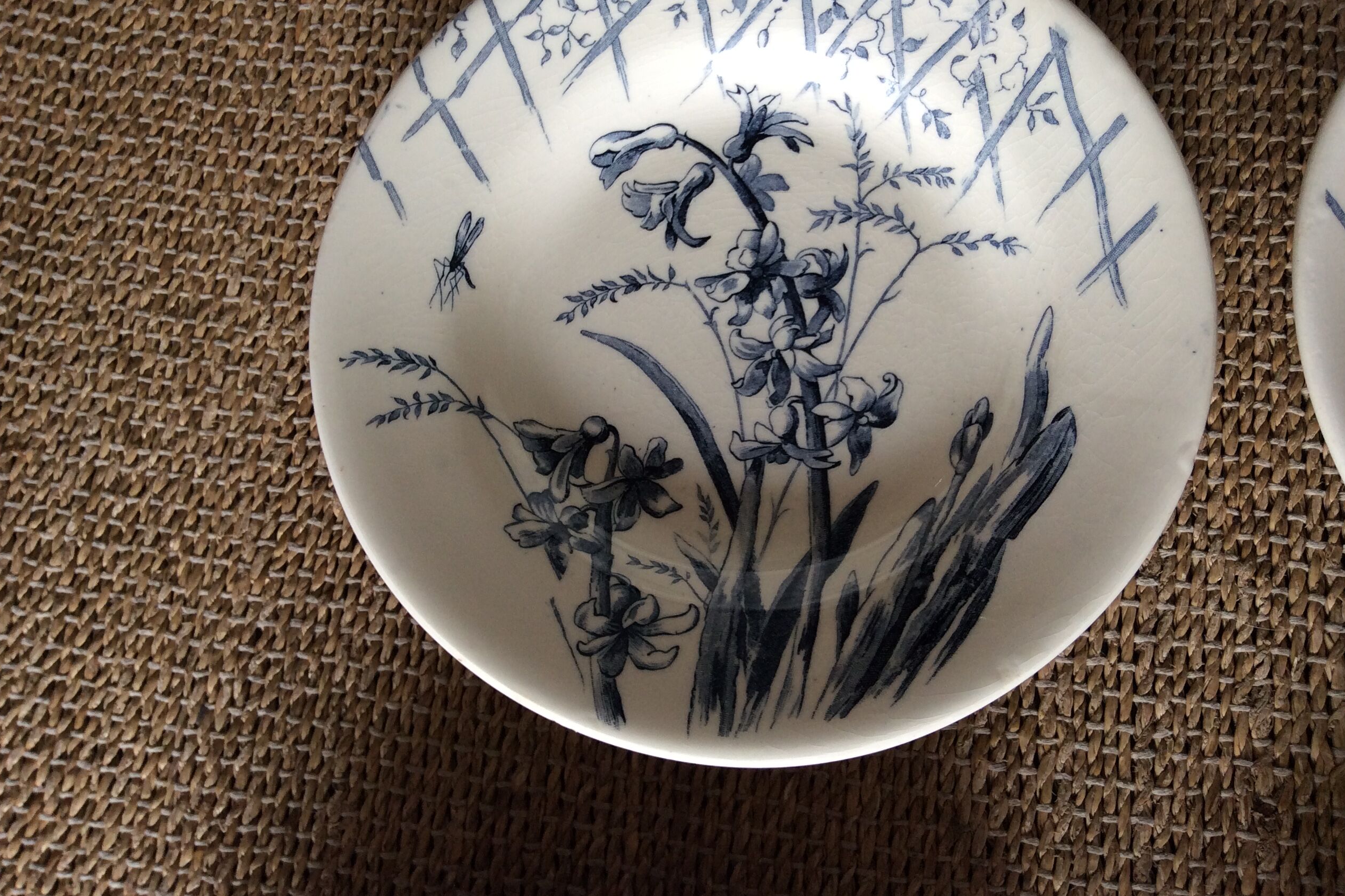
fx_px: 1270
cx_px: 681
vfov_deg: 38.8
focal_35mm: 34
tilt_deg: -73.9
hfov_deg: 55.8
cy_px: 386
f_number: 2.4
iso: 50
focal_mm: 3.3
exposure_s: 1/25
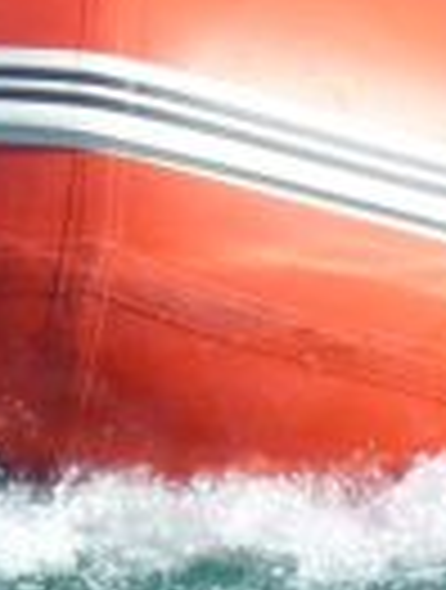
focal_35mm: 1108
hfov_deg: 1.3
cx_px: 369
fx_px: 18942
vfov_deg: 1.8
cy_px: -482
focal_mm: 29.9
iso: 200
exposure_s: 1/500
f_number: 4.5
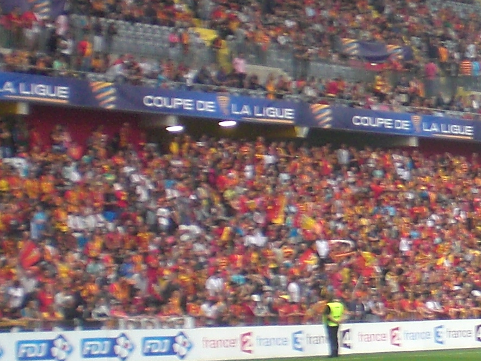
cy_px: 57
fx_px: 1681
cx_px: 435
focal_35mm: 121
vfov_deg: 12.2
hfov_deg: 16.1
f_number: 3.1
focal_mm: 6.3
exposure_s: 1/200
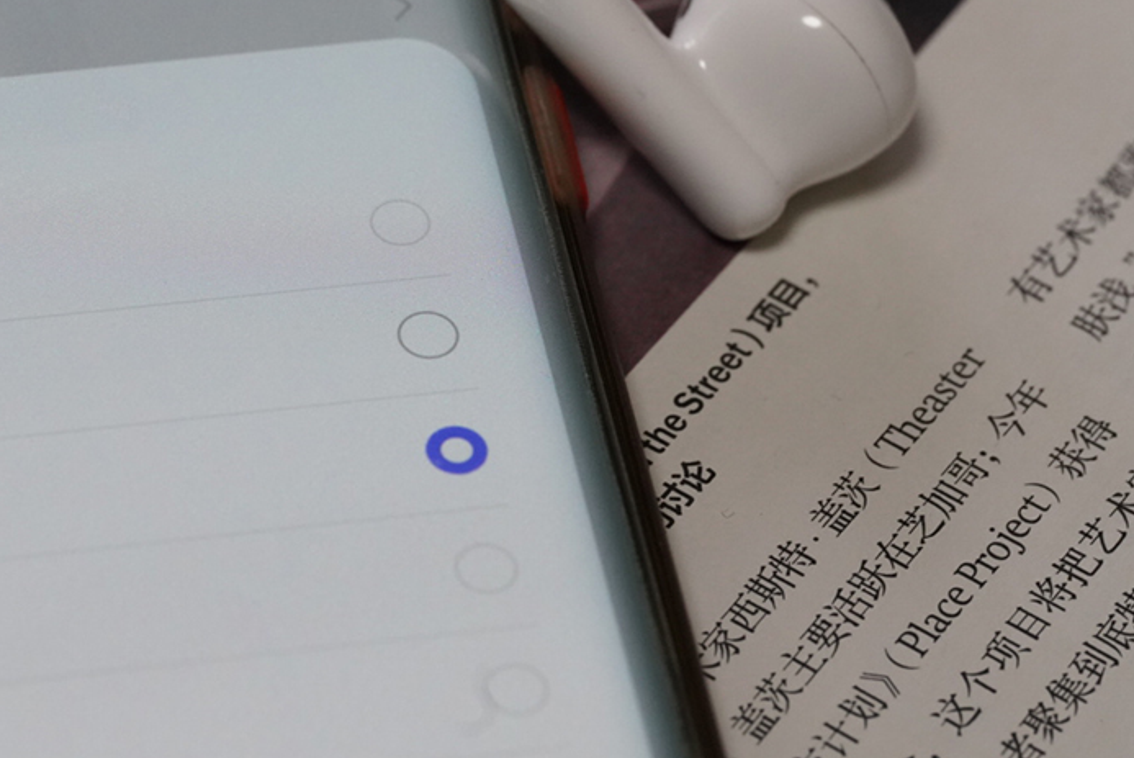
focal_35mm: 194
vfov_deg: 7.1
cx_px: 214
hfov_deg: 10.6
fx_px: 6115
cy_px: 60
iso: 3200
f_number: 8
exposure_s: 1/100
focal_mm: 105
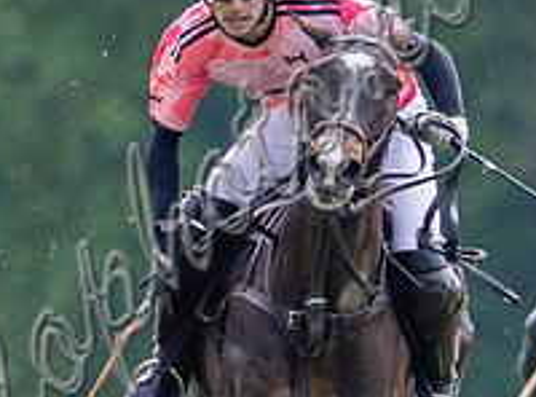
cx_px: 321
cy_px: 444
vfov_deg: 0.6
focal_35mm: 2514
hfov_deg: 0.8
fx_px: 38741
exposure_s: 1/2500
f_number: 3.2
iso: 400
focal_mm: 300
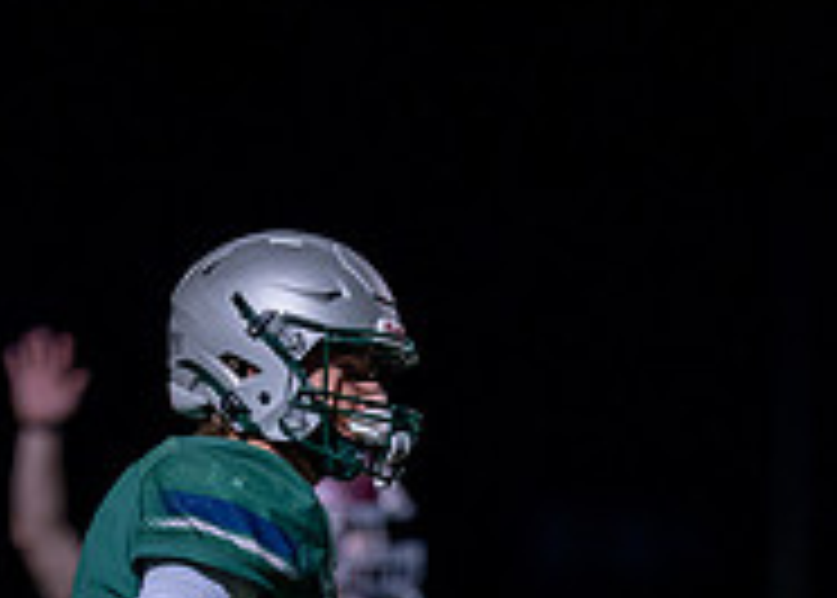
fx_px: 11605
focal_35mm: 488
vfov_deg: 2.9
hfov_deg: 4.1
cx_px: 367
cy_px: 804
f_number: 1.8
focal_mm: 135
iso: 1000
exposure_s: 1/1250
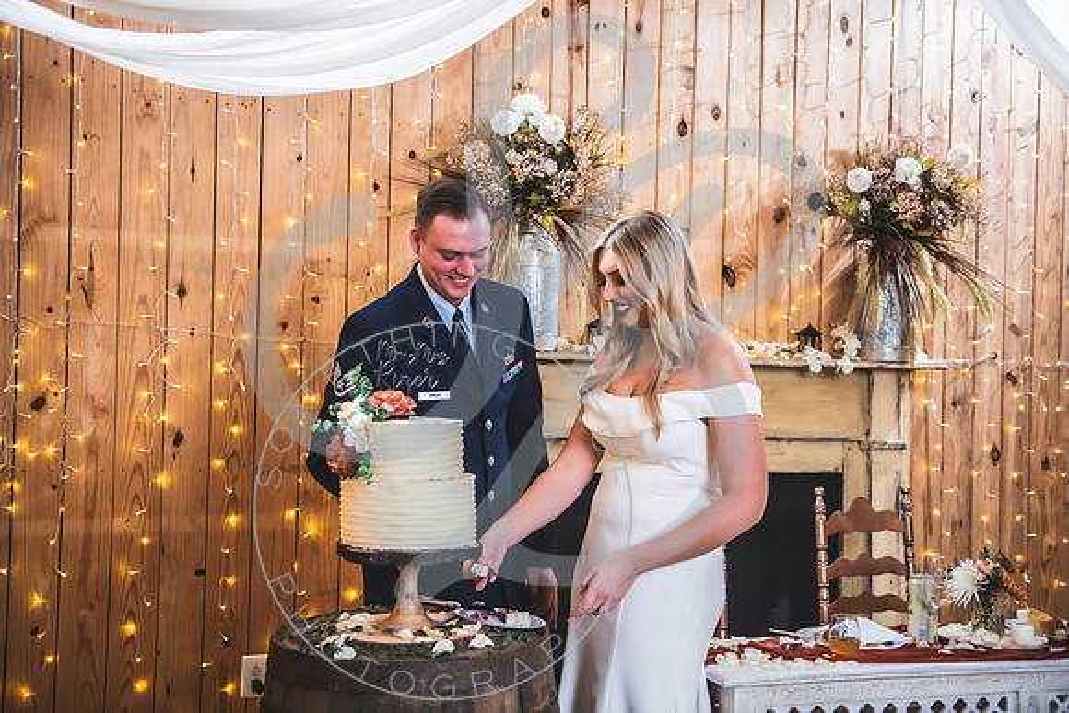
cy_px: 356
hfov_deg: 46.4
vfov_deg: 31.9
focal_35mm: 42
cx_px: 534
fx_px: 1247
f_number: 2.8
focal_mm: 42
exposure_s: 1/125
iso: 320
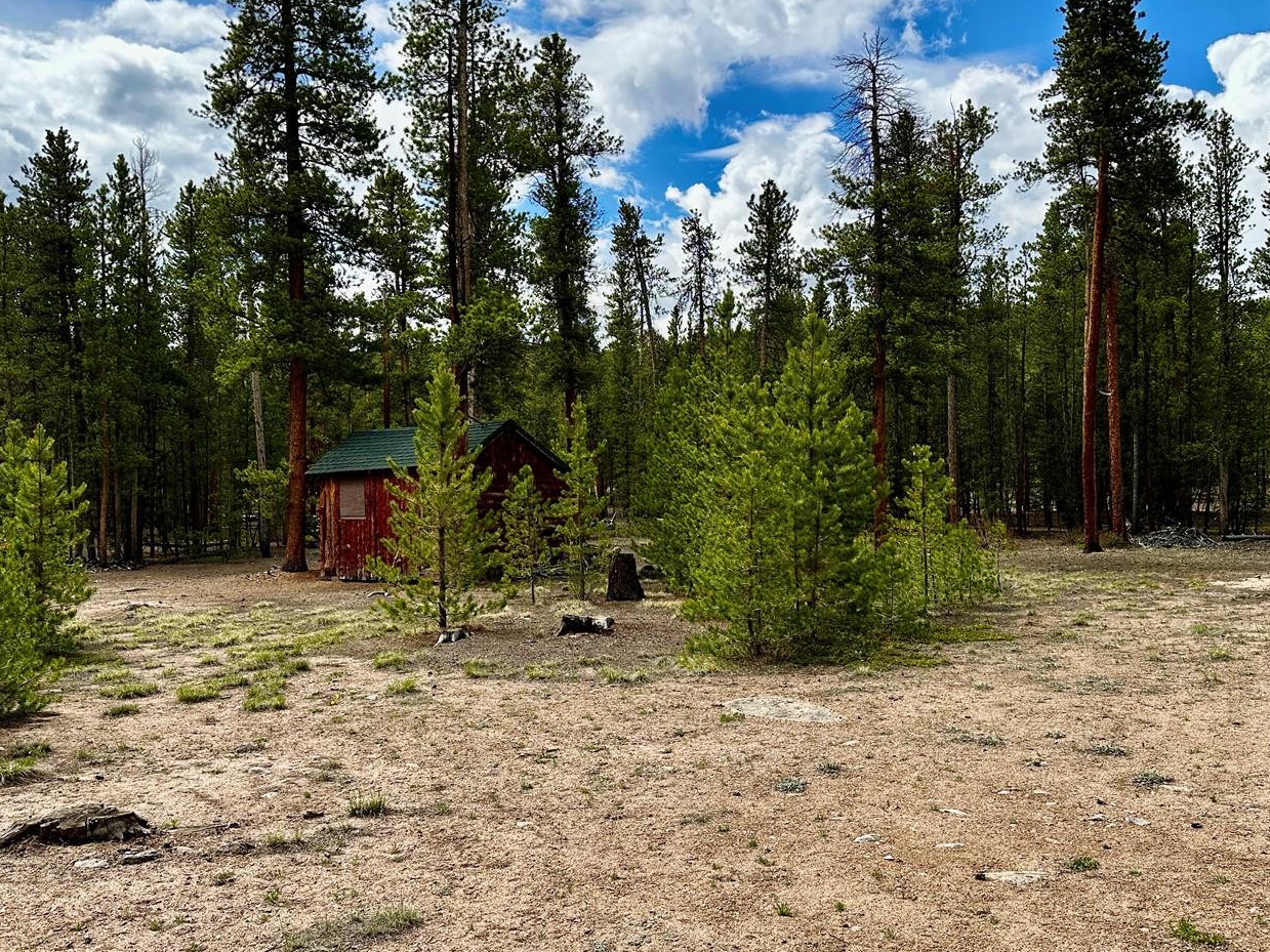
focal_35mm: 31
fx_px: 1137
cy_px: 495
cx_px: 650
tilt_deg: +0.1
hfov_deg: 58.3
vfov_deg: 45.4
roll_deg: -0.4
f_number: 1.78
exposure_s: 1/2660
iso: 80
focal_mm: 6.86
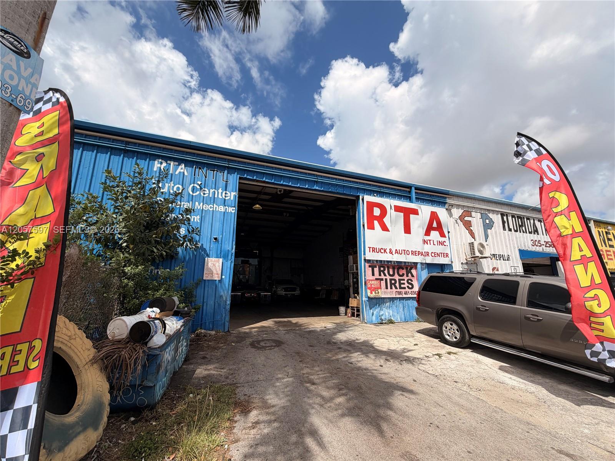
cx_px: 308
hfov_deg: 102.1
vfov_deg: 85.7
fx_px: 249
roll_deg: +0.7
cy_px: 230
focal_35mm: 14
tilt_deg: +12.3
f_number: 2.2
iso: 20
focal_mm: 2.22
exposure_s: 1/1259
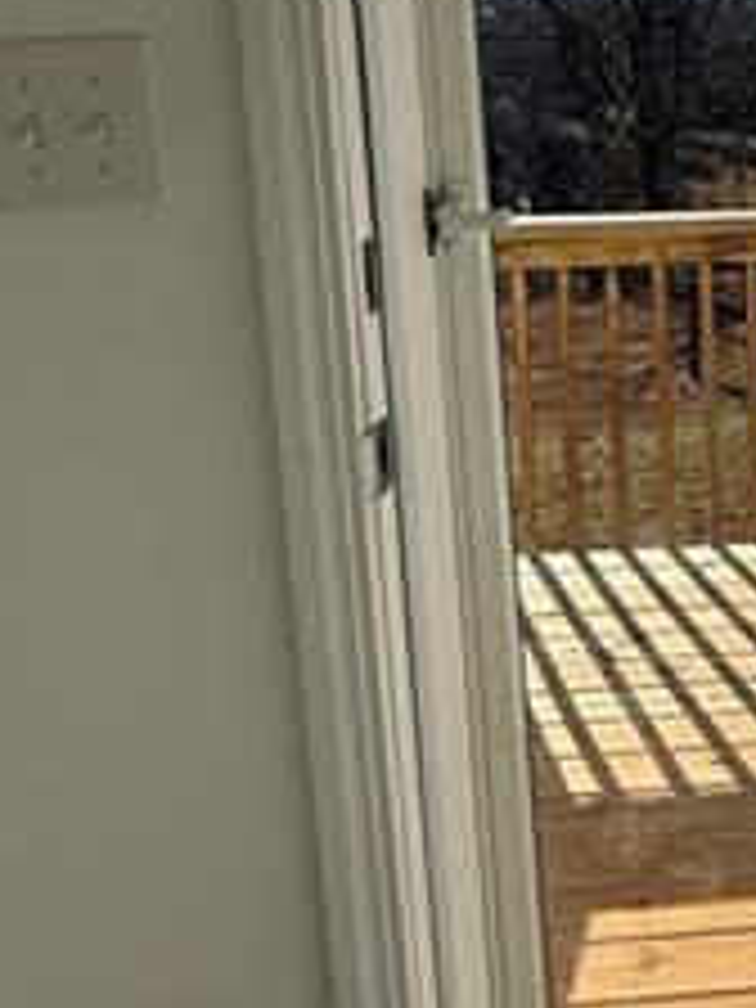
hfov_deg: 26.6
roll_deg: +0.6
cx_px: 927
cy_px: 292
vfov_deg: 38.9
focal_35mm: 48
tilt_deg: -9.1
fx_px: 1398
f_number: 2.2
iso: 50
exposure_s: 1/2717
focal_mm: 2.22
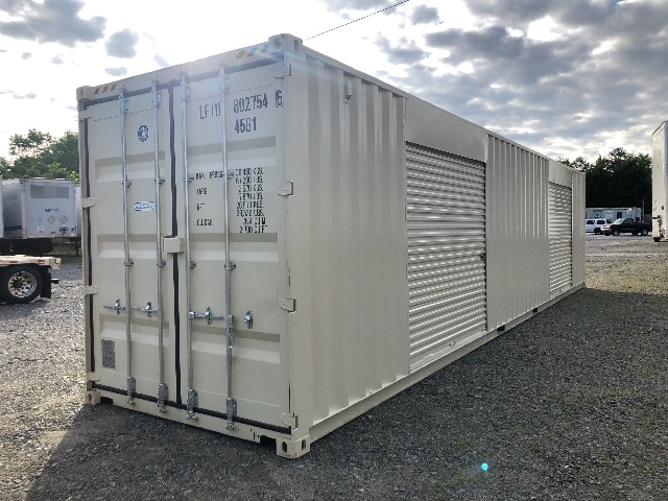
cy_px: 250
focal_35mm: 28
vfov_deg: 49.7
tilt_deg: -1.9
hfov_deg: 63.4
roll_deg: -2.3
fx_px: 540
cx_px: 334
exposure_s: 1/1104
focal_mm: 3.99
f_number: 1.8
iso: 20
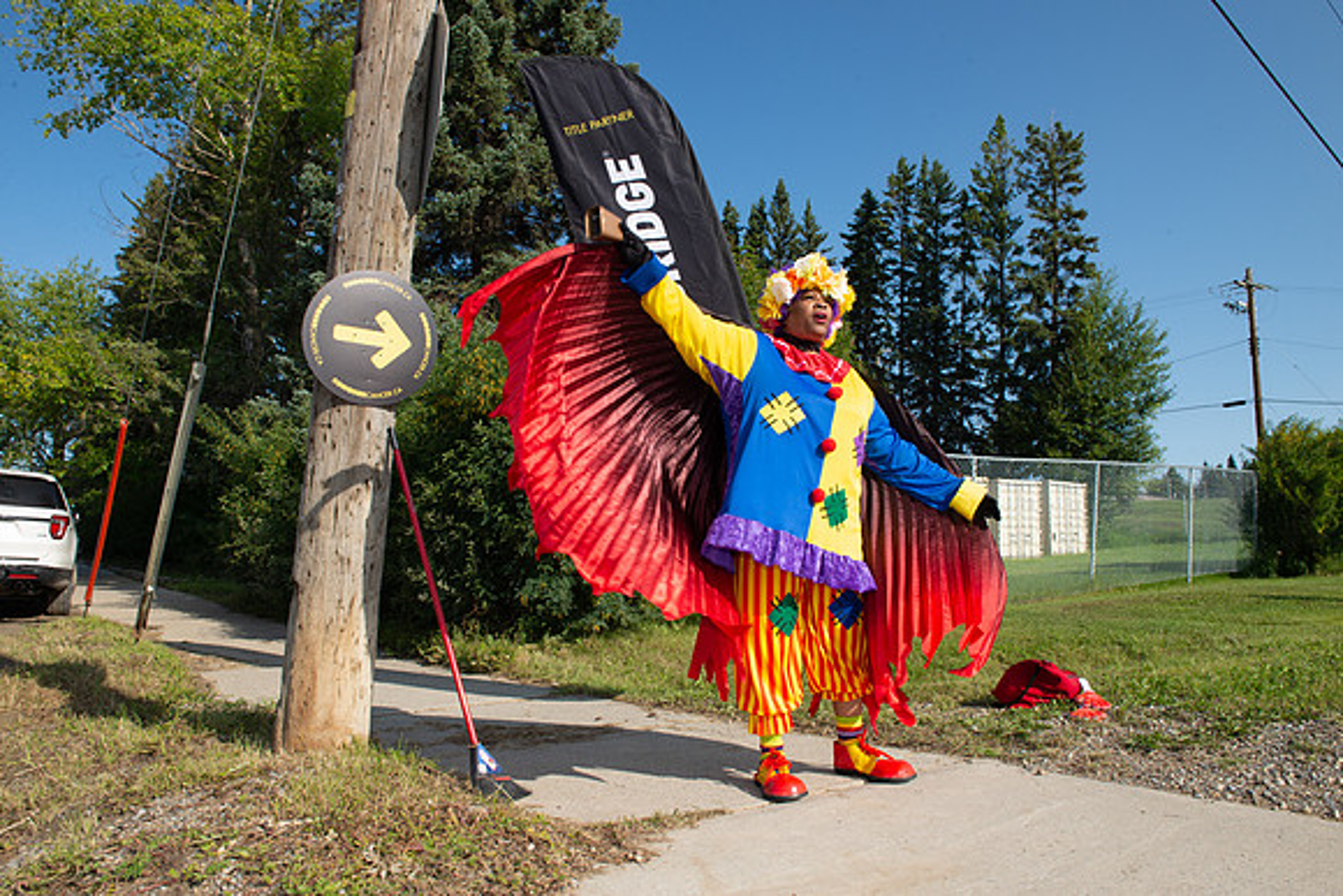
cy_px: 448
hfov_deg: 73.7
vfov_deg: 53.2
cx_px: 672
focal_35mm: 24
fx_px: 896
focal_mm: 24
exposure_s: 1/200
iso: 250
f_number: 16
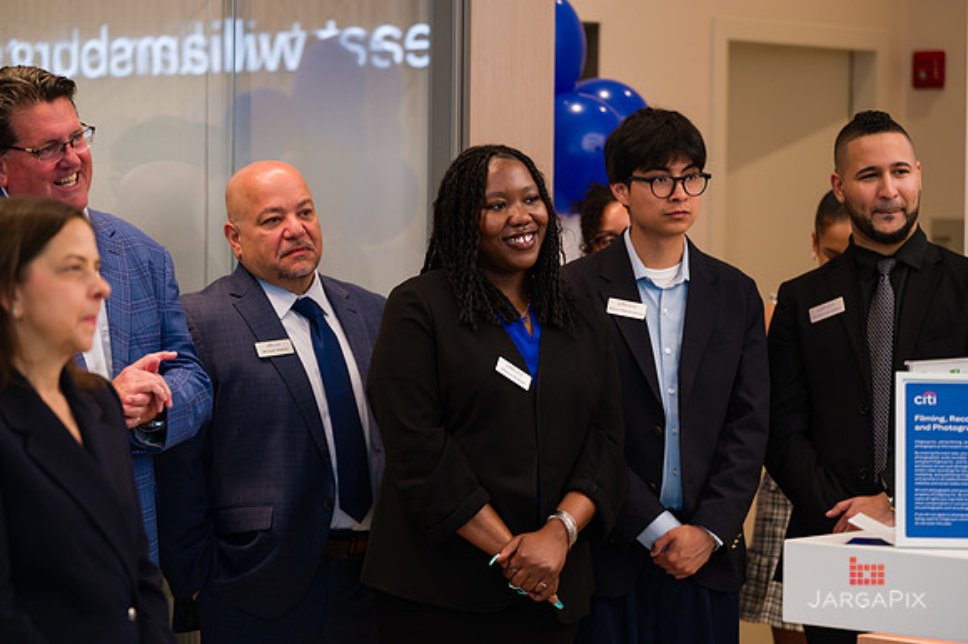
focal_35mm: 112
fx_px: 3023
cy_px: 322
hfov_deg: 18.2
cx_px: 484
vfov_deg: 12.2
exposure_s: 1/200
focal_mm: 110
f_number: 3.2
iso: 400
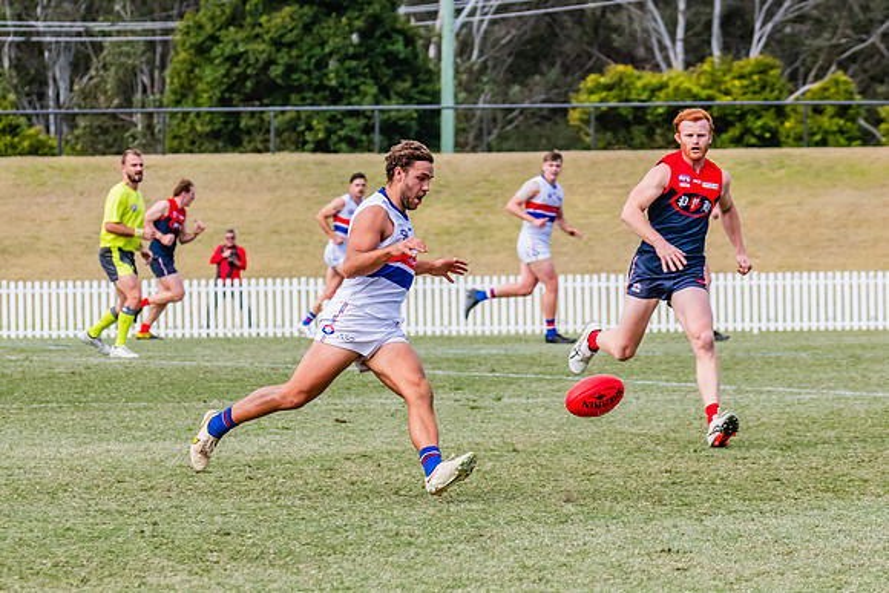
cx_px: 371
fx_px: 8692
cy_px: 232
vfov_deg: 3.9
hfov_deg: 5.9
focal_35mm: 352
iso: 800
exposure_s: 1/1600
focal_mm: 195
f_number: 8
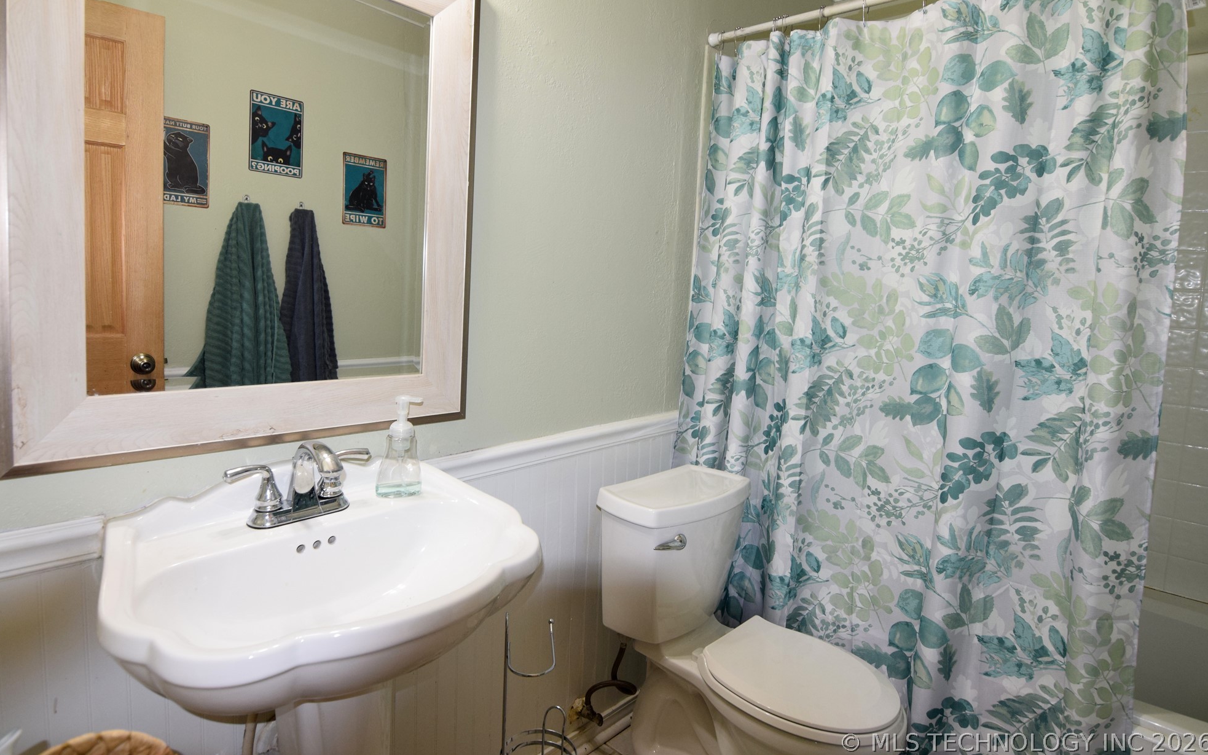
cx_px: 592
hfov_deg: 88.0
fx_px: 626
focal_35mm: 19
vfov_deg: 62.1
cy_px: 344
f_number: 4.8
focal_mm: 12
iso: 800
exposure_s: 1/90
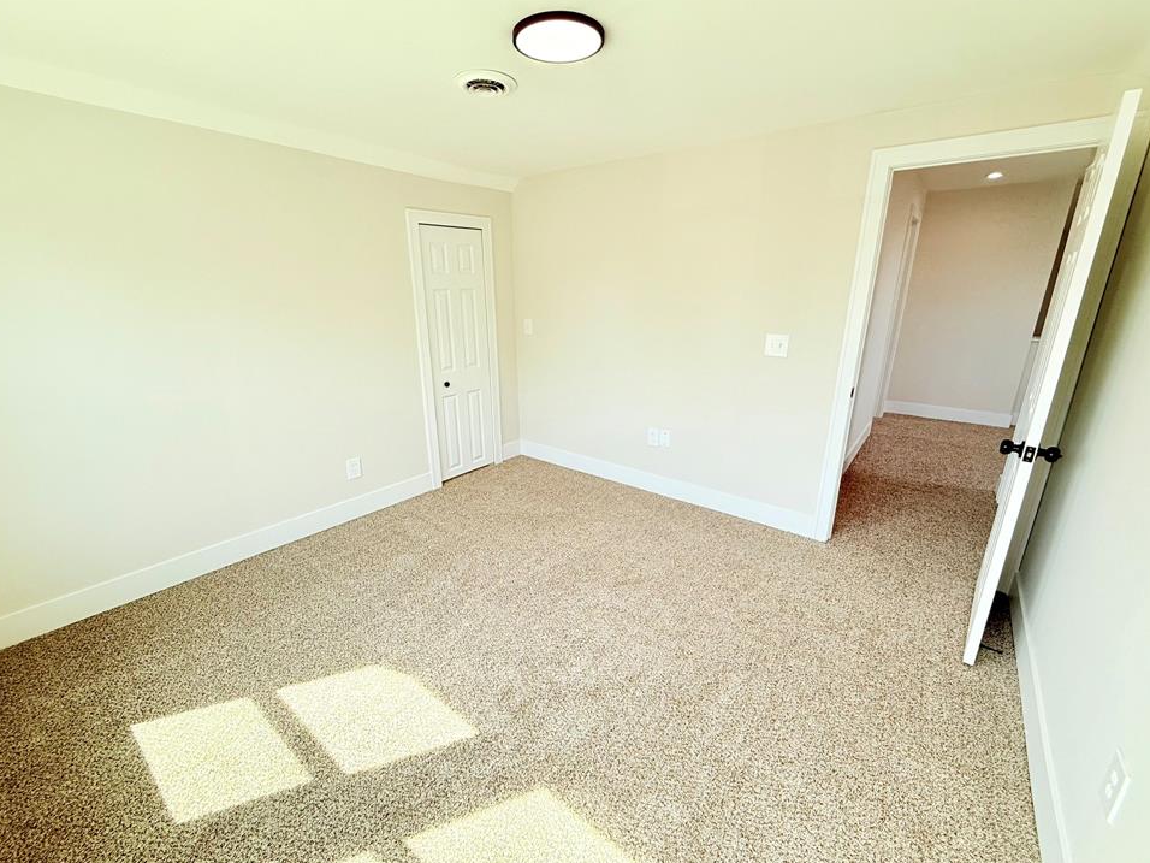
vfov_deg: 81.7
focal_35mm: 15
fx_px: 498
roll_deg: +0.3
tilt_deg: -17.1
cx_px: 567
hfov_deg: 98.2
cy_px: 435
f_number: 2.2
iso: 50
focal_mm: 2.22
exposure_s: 1/167
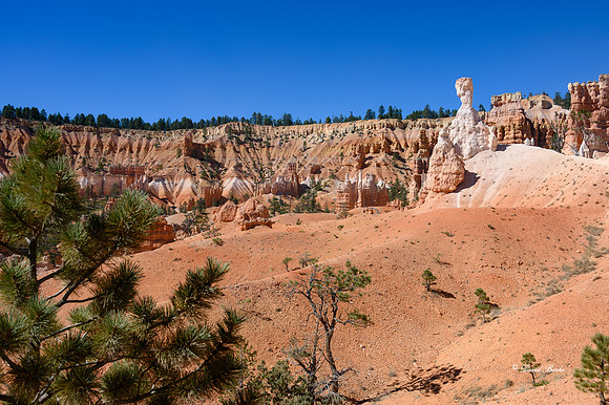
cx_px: 304
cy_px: 202
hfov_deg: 55.8
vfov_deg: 38.8
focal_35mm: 34
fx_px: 575
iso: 100
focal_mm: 34
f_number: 8
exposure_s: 1/400
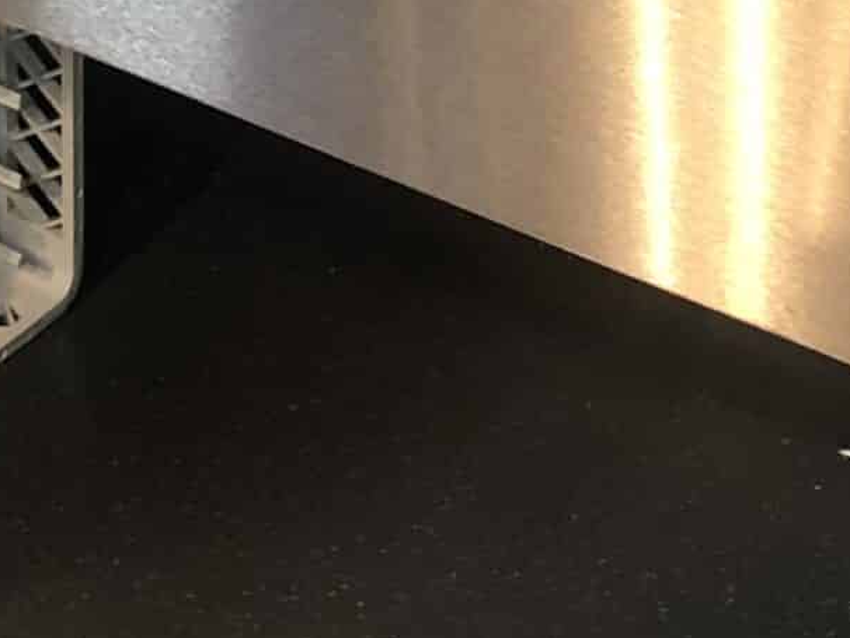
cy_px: -801
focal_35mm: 133
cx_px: 119
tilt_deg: -17.7
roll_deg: +0.8
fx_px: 3267
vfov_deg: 10.0
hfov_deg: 14.7
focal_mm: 3.99
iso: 40
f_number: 1.8
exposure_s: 1/17
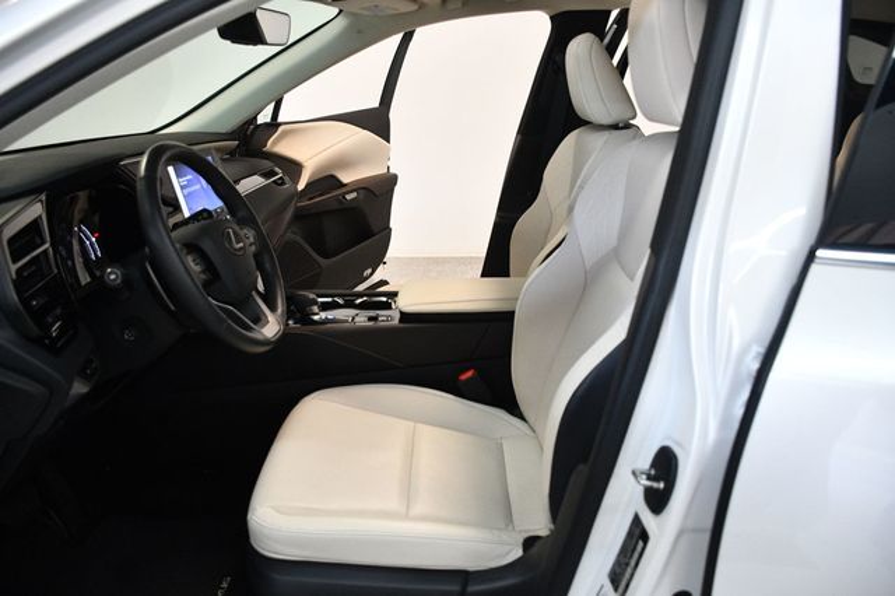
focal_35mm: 27
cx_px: 448
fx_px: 671
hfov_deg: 67.4
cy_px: 298
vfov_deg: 47.9
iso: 2000
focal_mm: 18
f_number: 3.5
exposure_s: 1/125
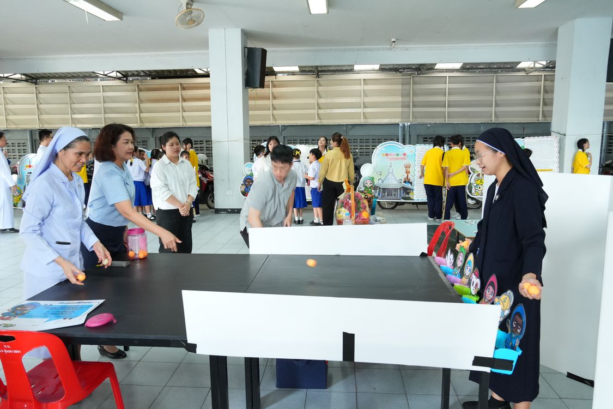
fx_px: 460
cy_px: 204
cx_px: 306
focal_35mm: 27
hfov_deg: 67.4
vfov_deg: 47.9
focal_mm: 18
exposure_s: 1/80
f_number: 3.5
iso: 1600
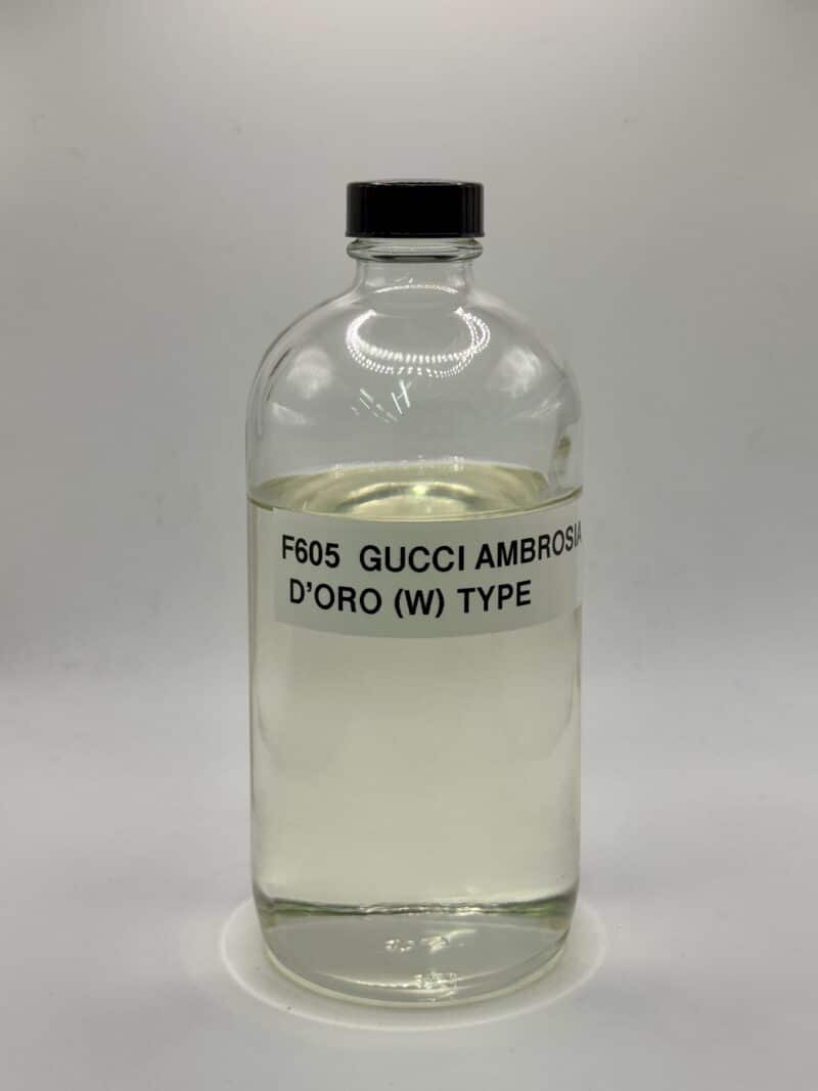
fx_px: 1513
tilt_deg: -13.0
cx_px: 409
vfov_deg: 39.7
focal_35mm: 48
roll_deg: -0.3
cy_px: 546
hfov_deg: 30.3
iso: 64
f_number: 1.78
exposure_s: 1/428
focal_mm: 6.76
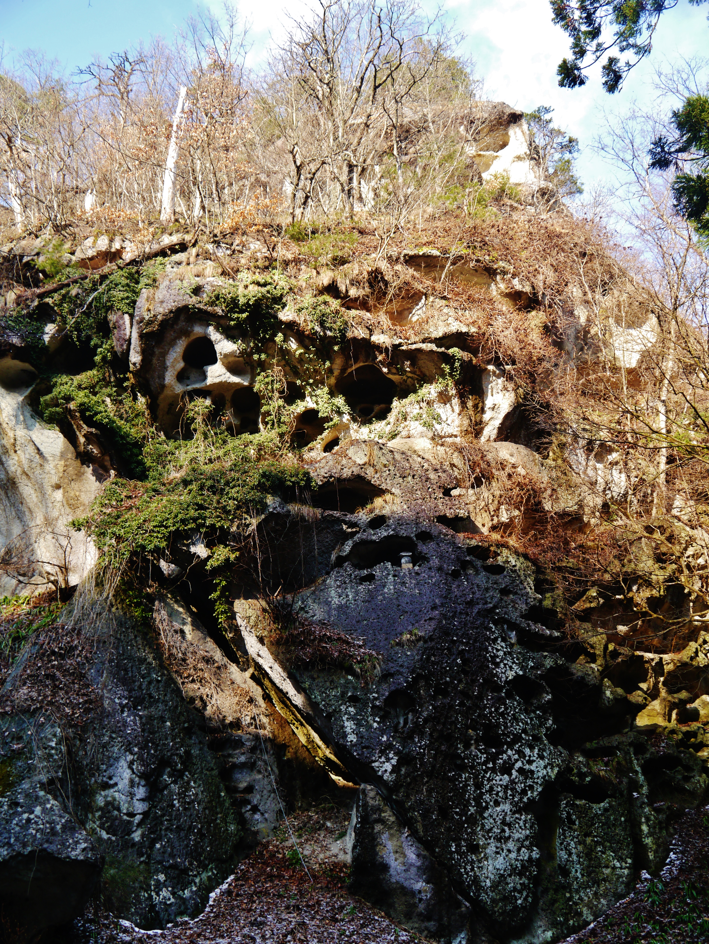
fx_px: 1037
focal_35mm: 38
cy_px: 472
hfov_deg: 37.7
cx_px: 354
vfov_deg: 49.0
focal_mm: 19
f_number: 5
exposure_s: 1/125
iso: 160
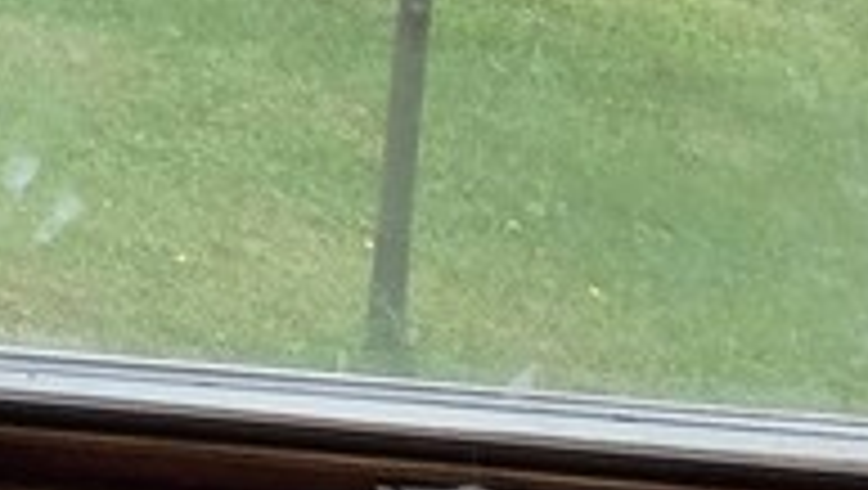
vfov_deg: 13.4
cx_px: -908
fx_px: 1728
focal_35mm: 75
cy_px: -544
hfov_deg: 18.1
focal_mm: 2.2
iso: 200
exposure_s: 1/359
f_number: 2.2
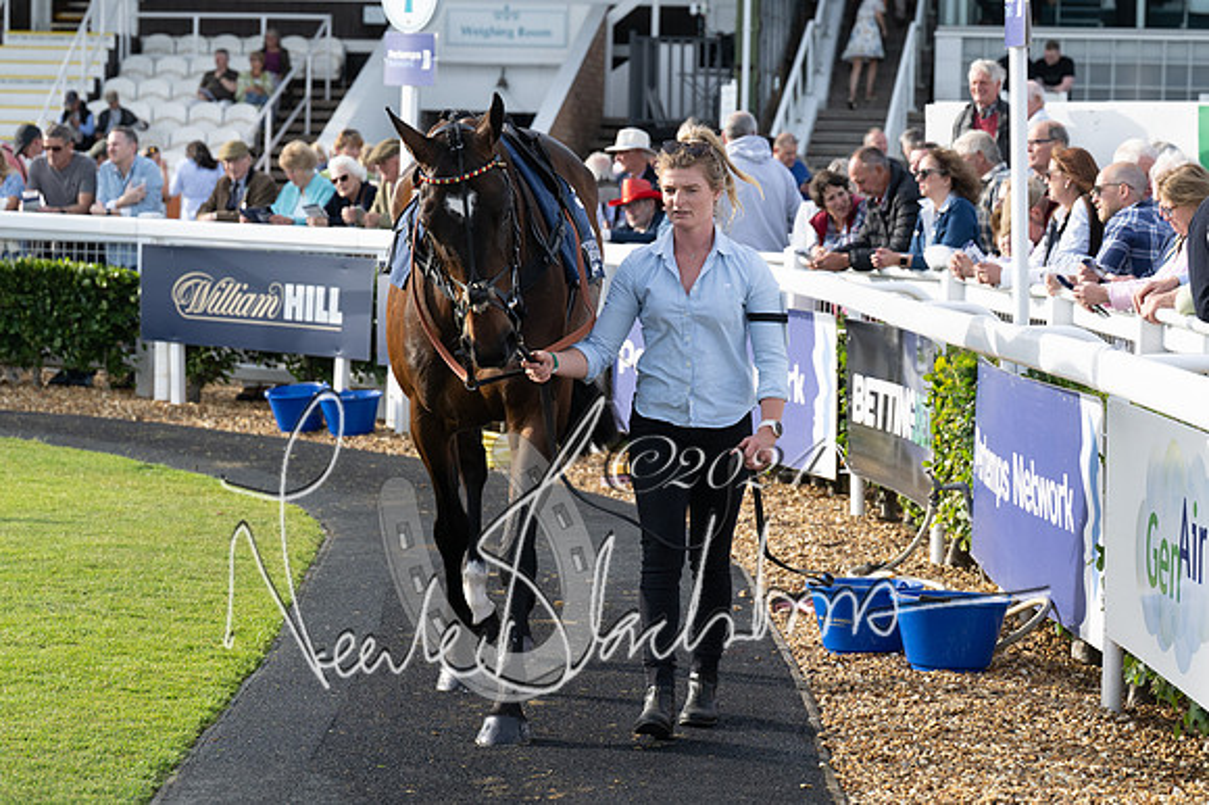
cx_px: 604
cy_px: 402
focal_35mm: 105
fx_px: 3524
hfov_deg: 19.5
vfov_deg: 13.0
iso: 400
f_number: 4
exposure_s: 1/1250
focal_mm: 70
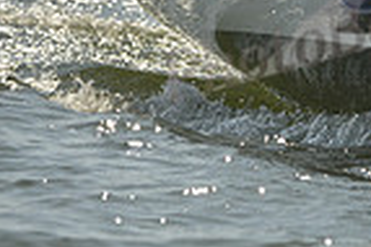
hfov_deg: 1.8
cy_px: -136
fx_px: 11683
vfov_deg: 1.2
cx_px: 664
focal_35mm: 1135
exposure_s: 1/1600
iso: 280
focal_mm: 280
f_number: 8
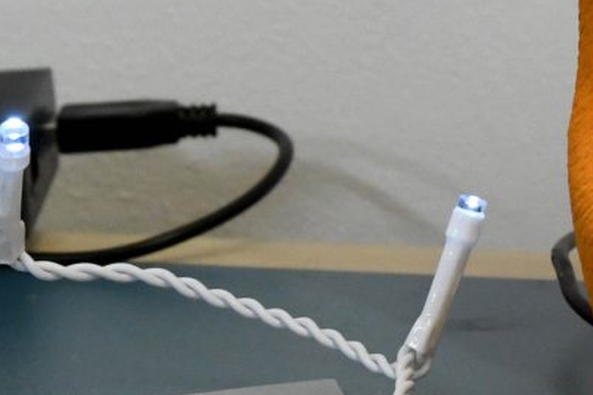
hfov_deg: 8.4
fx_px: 3649
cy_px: -80
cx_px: 1469
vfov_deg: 6.2
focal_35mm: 222
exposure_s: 1/100
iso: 1600
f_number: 5.6
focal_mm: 29
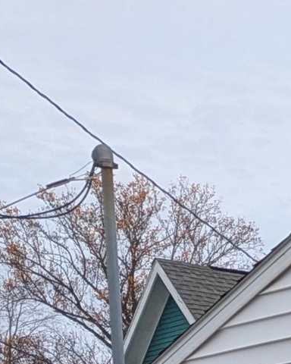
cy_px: 594
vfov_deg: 12.1
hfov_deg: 7.9
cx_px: 1037
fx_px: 1615
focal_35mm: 150
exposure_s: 1/1495
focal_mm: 4.53
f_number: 1.7
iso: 37
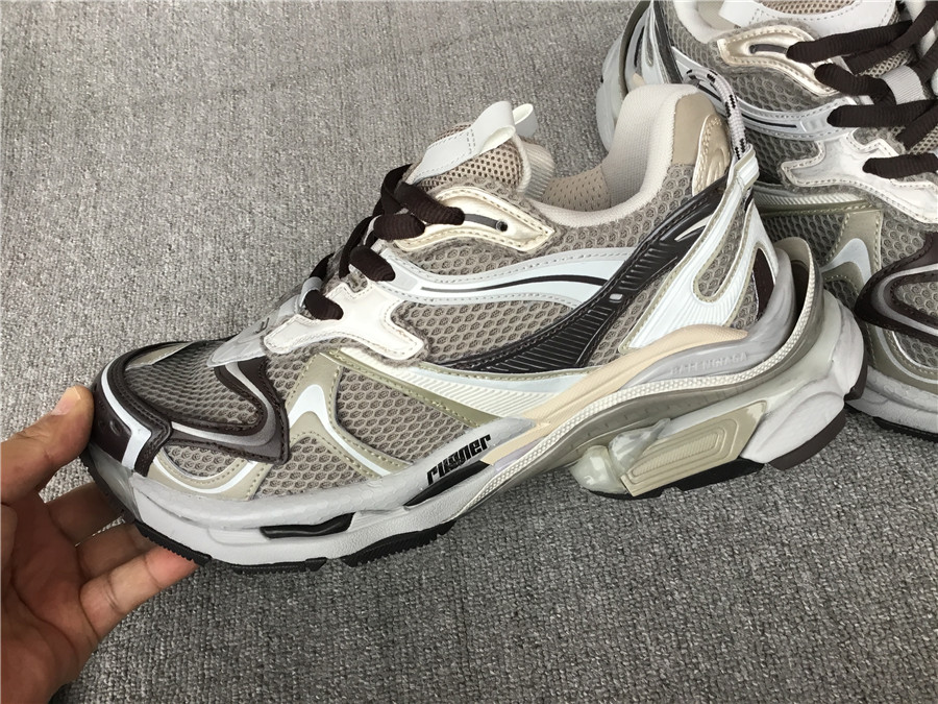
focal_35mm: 31
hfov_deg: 58.4
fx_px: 840
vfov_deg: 45.4
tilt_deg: -55.8
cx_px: 469
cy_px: 352
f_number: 2.4
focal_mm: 3.3
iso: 25
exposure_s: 1/33
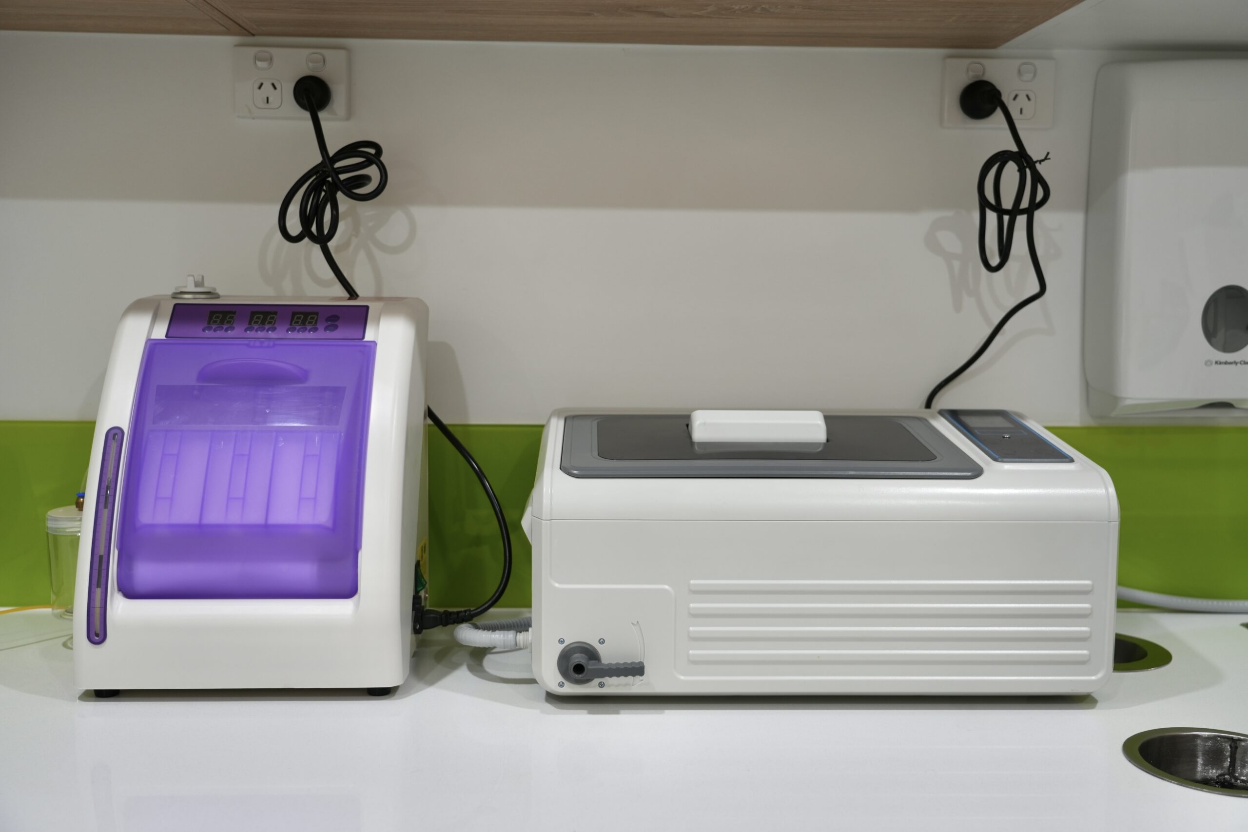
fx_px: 1248
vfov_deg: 36.9
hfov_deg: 53.1
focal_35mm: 36
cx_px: 624
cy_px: 416
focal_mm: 36
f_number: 4
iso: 250
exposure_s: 1/40
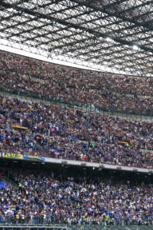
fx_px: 657
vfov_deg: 19.6
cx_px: 139
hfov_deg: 13.2
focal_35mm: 103
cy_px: 47
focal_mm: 29
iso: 320
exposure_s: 1/1600
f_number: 2.8
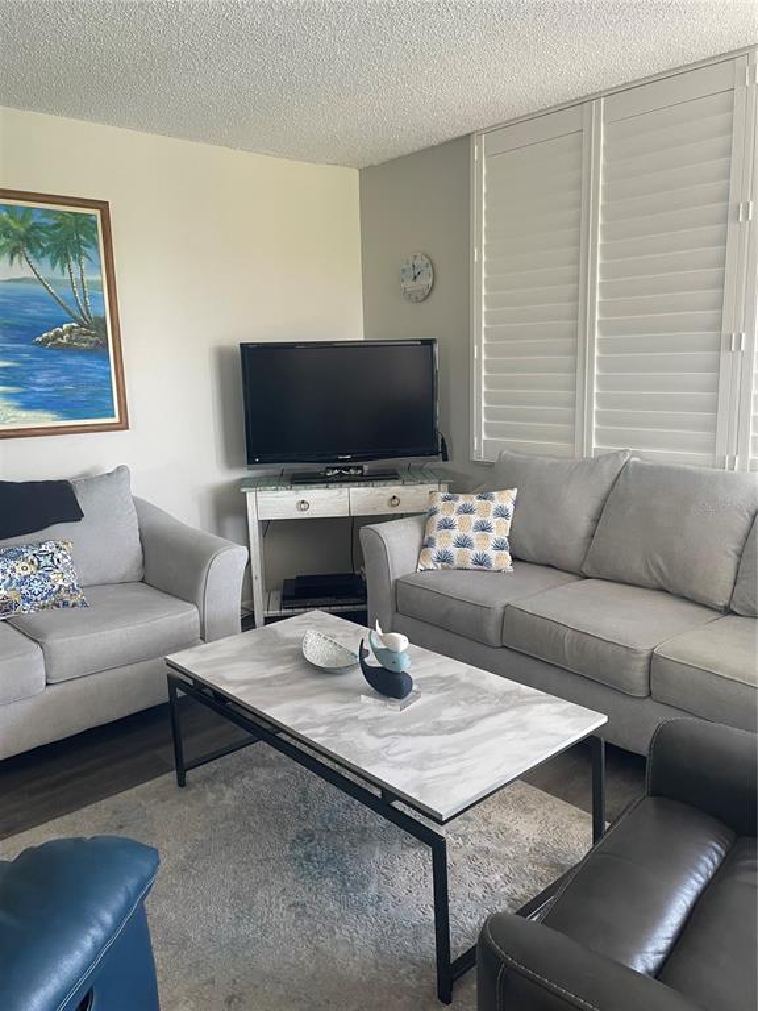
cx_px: 379
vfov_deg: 67.3
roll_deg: +1.5
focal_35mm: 26
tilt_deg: -6.8
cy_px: 506
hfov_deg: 53.1
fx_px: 759
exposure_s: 1/81
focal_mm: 4.2
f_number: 1.6
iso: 125
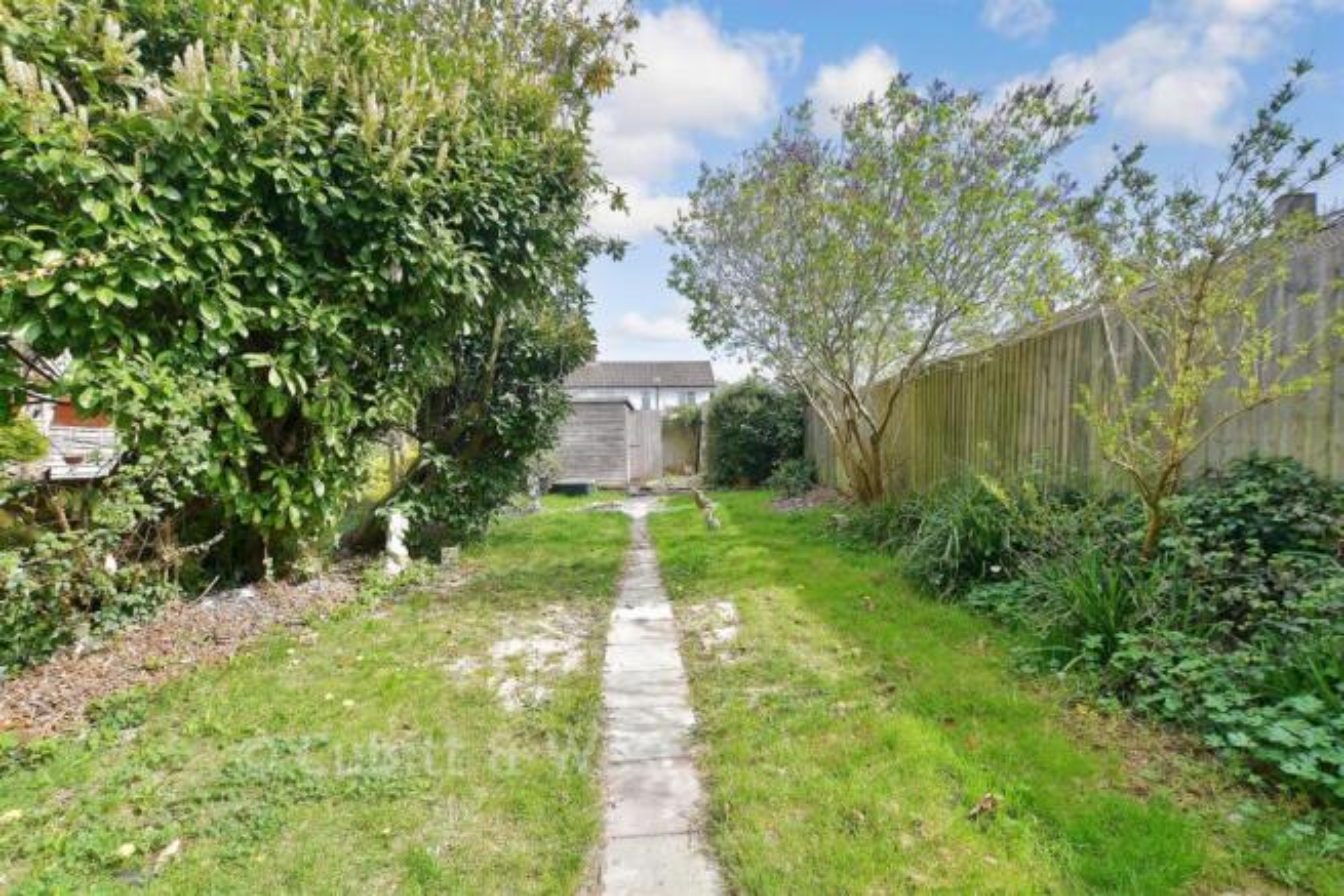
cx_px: 672
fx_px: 560
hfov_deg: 100.4
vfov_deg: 77.4
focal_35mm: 15
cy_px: 448
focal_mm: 10
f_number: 8
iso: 160
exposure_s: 1/200
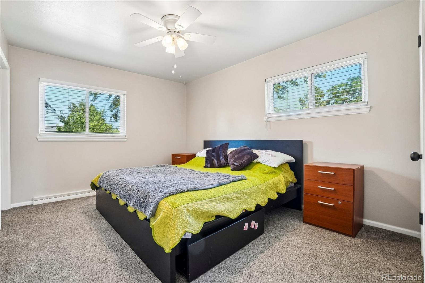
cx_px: 212
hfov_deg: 100.4
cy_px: 142
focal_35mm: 15
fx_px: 177
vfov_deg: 77.3
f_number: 8
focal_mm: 10
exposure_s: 1/10
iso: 400
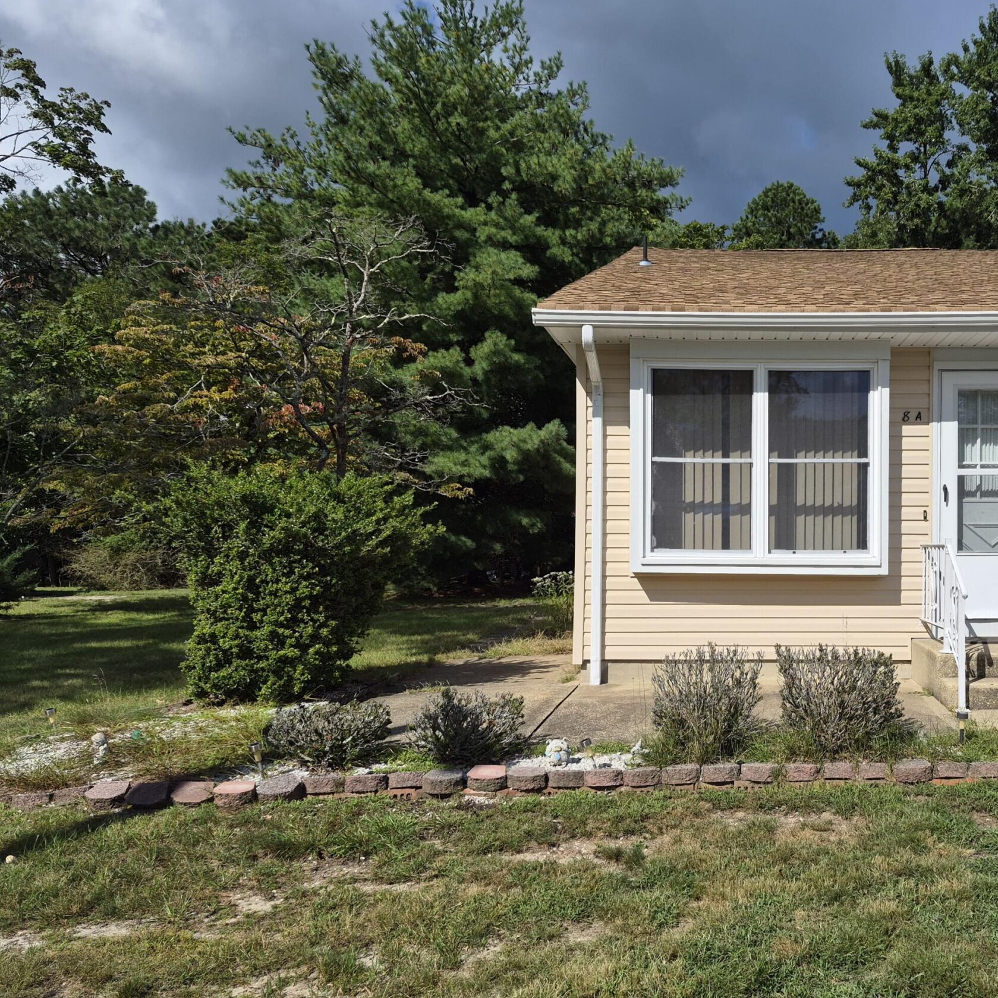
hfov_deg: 50.3
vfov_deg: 52.5
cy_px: 543
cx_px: 751
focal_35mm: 31
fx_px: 1011
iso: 64
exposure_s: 1/7696
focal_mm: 5.4
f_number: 1.8
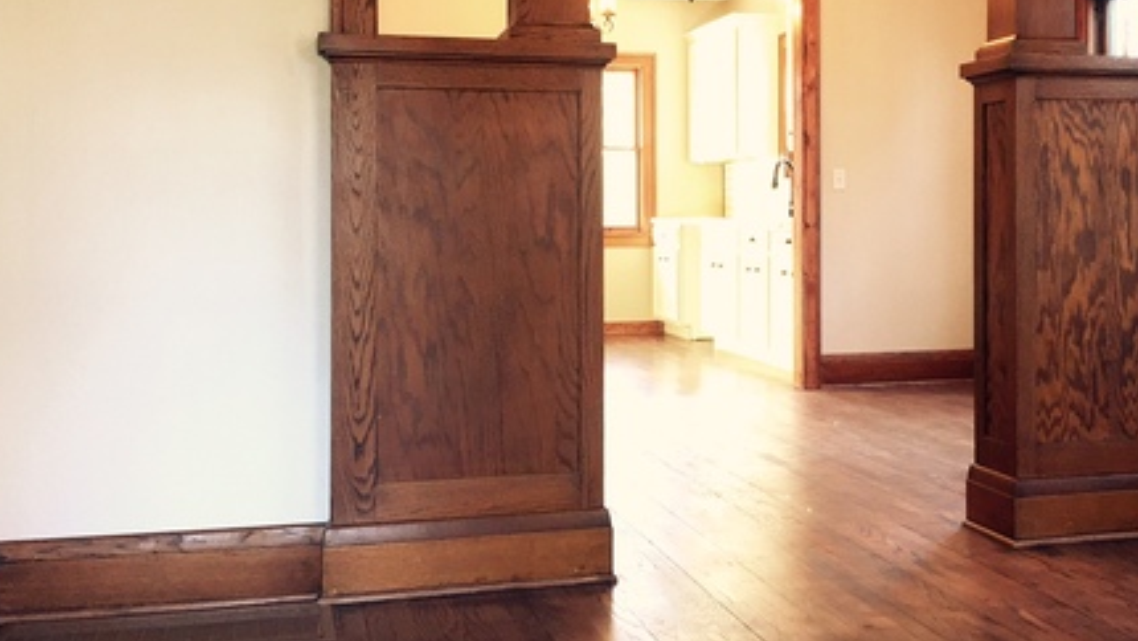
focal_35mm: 47
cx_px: 722
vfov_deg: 25.3
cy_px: 196
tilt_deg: -0.9
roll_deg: -0.3
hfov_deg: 43.3
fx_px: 1418
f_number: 2.2
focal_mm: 4.15
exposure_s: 1/30
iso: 40
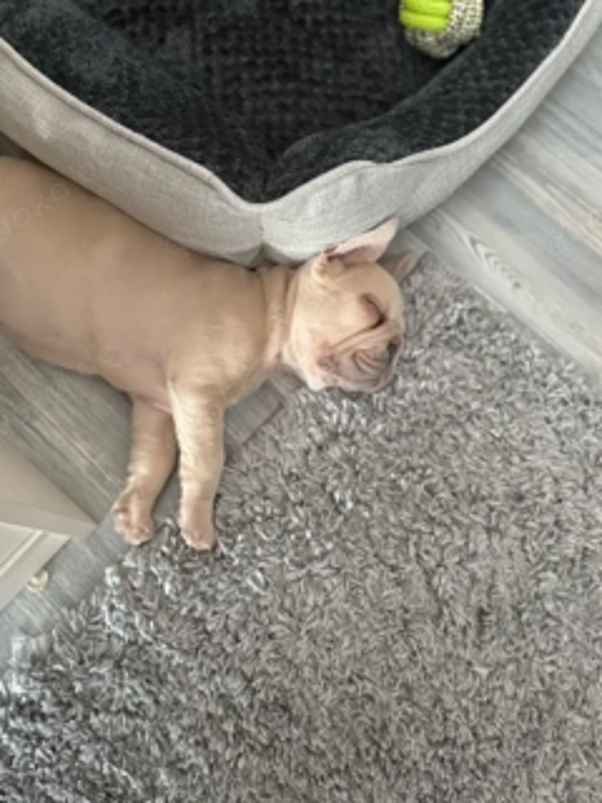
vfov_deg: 59.9
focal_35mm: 30
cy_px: 424
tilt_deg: -77.5
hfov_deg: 46.8
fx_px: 696
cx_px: 288
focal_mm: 6.76
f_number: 1.78
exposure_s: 1/37
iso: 1000
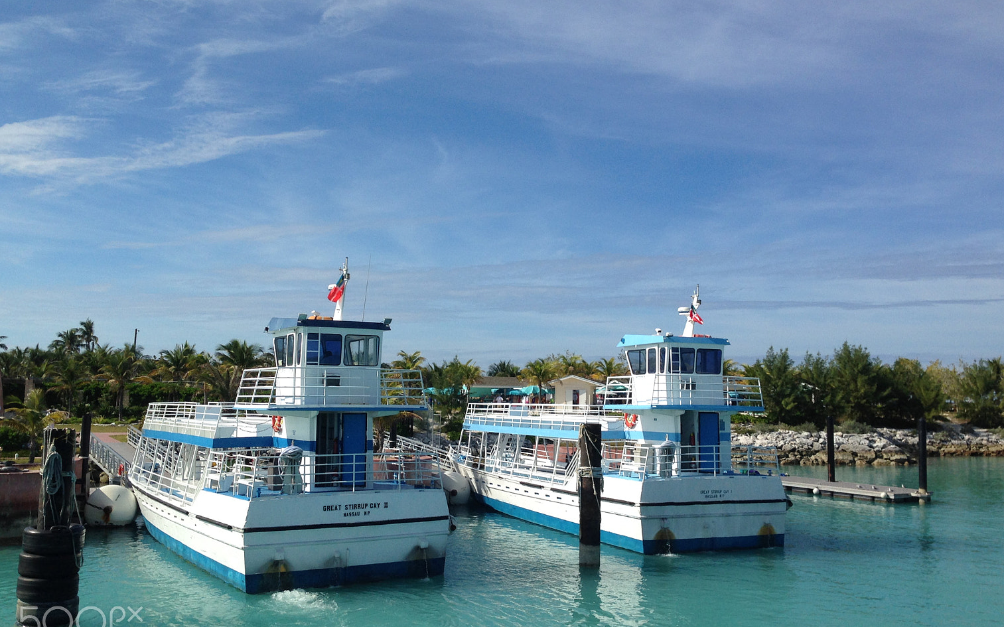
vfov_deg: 34.4
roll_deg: -2.3
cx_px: 509
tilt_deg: +5.8
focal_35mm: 37
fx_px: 1012
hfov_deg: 52.8
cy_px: 311
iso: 50
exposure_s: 1/2584
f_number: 2.4
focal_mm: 4.12
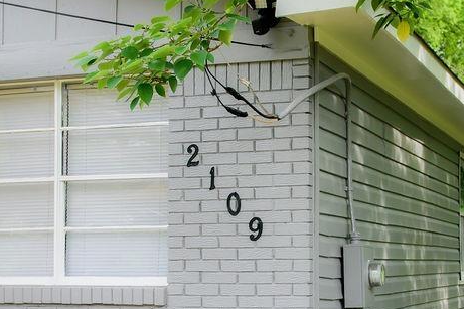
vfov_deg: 16.9
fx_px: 1031
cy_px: 239
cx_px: 240
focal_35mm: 80
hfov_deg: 25.4
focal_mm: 24
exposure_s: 1/500
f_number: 2.8
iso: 100
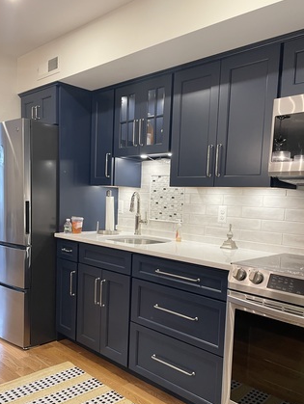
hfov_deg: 45.5
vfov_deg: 58.0
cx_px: 161
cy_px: 233
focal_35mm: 31
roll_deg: -2.7
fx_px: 362
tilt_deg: -0.8
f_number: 1.6
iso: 100
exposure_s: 1/60
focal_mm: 4.2
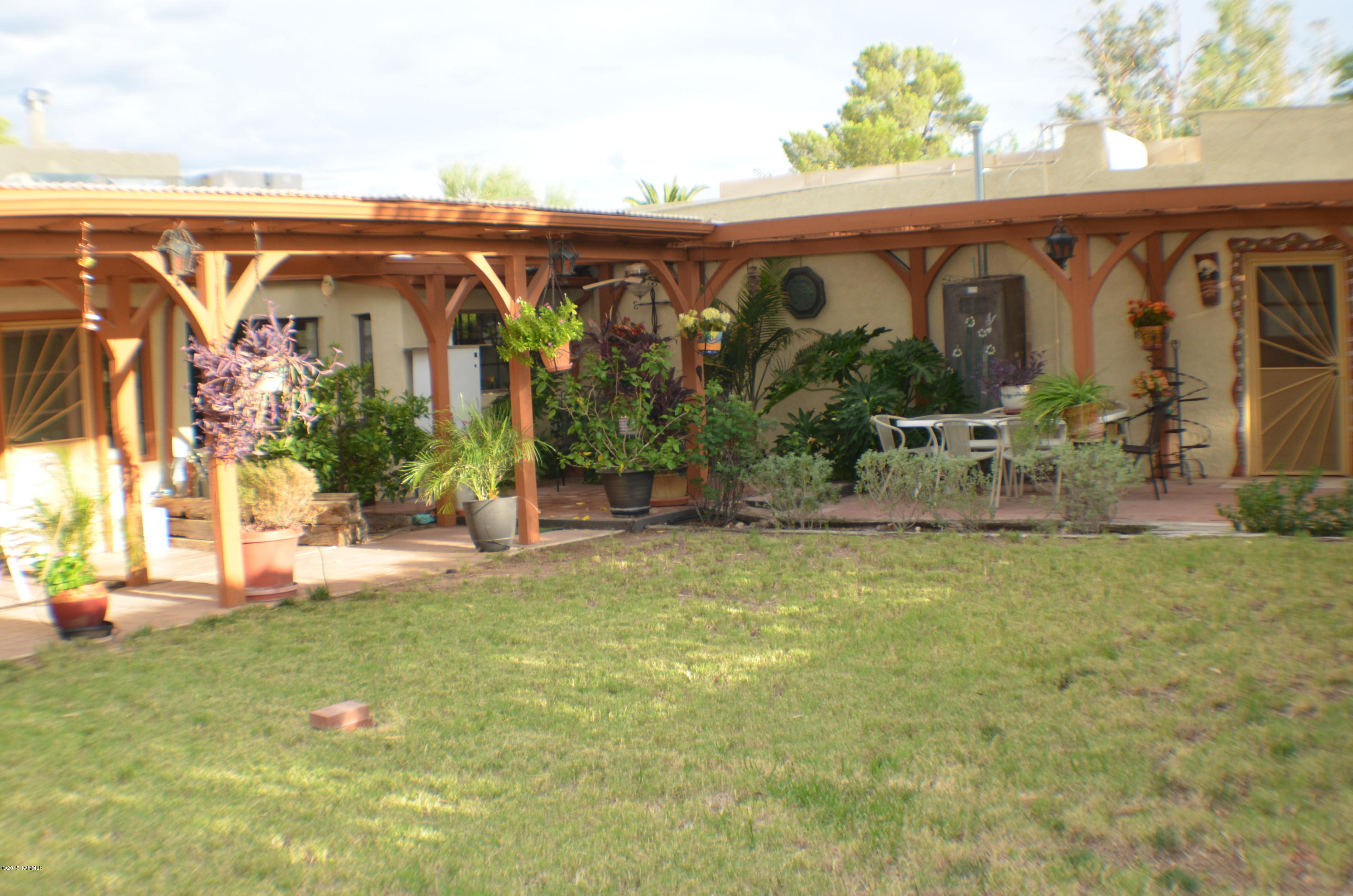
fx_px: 3094
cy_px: 448
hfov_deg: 24.7
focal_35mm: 82
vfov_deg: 16.5
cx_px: 676
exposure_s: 1/250
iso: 400
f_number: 5.6
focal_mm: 55
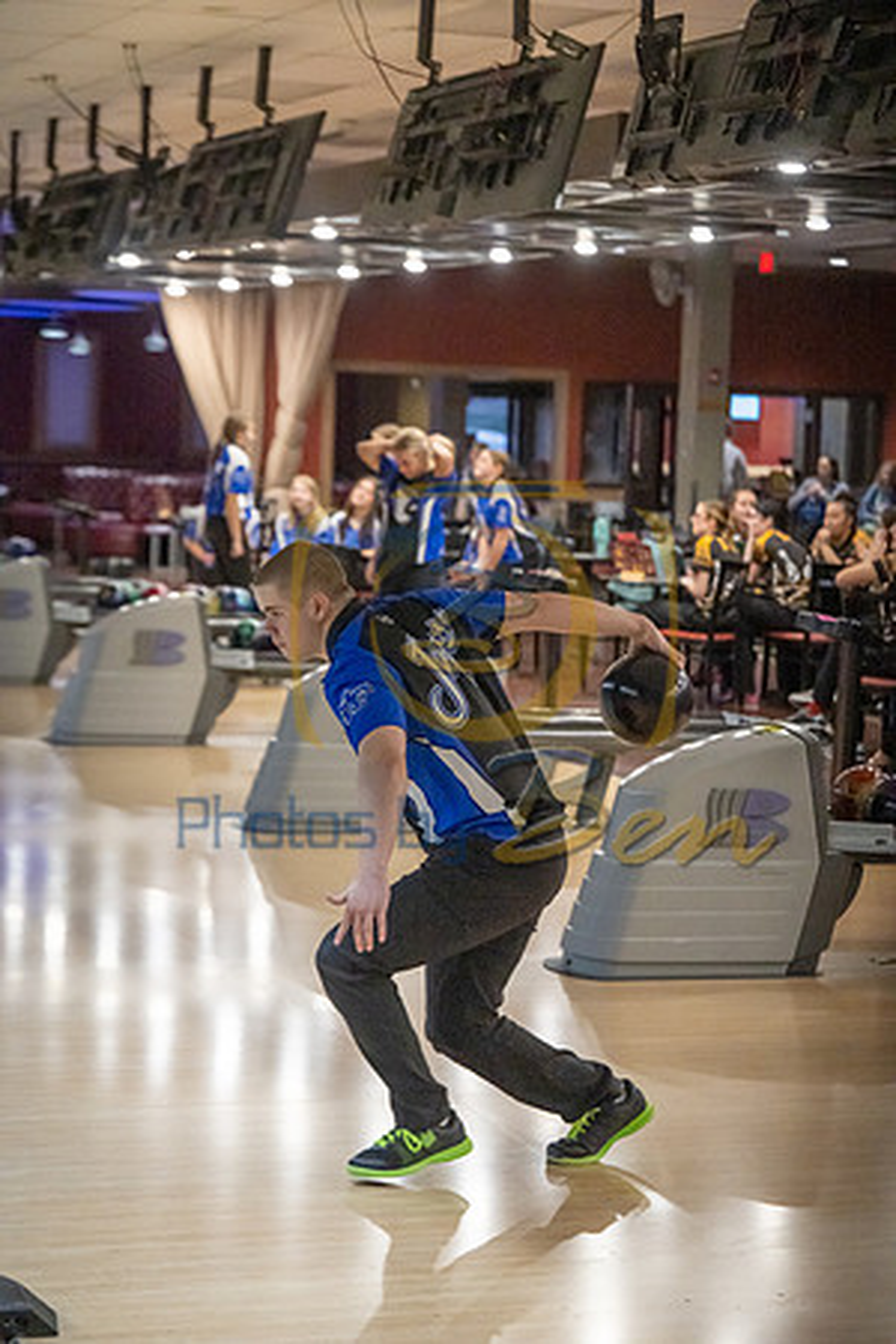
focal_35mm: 85
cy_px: 672
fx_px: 3173
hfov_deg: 16.1
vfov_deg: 23.9
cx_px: 448
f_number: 3.5
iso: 4000
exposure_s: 1/800
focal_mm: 85
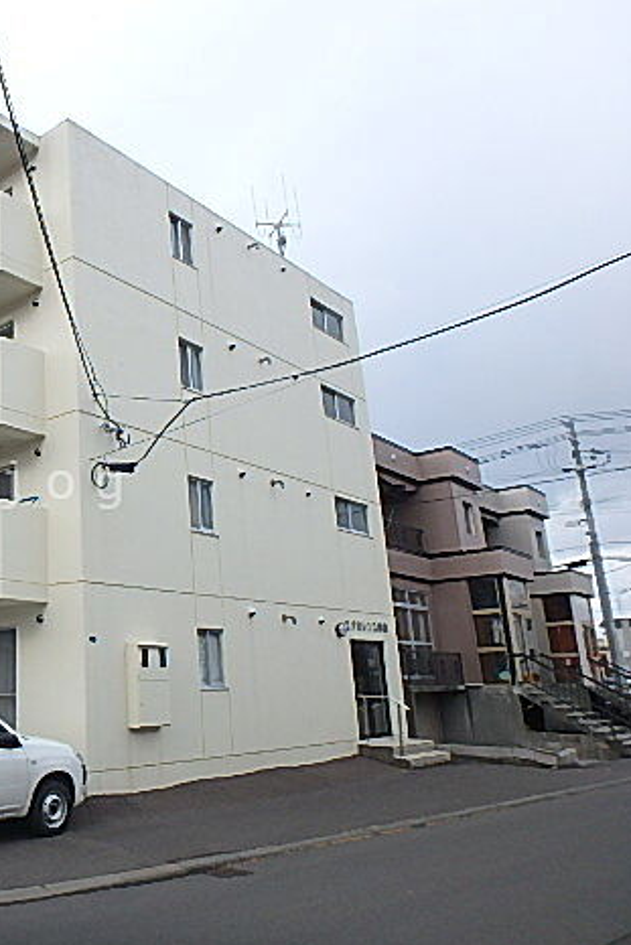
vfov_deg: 61.9
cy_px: 485
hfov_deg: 38.5
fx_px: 788
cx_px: -6
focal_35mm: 30
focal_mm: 3.7
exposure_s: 1/400
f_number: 3.5
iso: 125
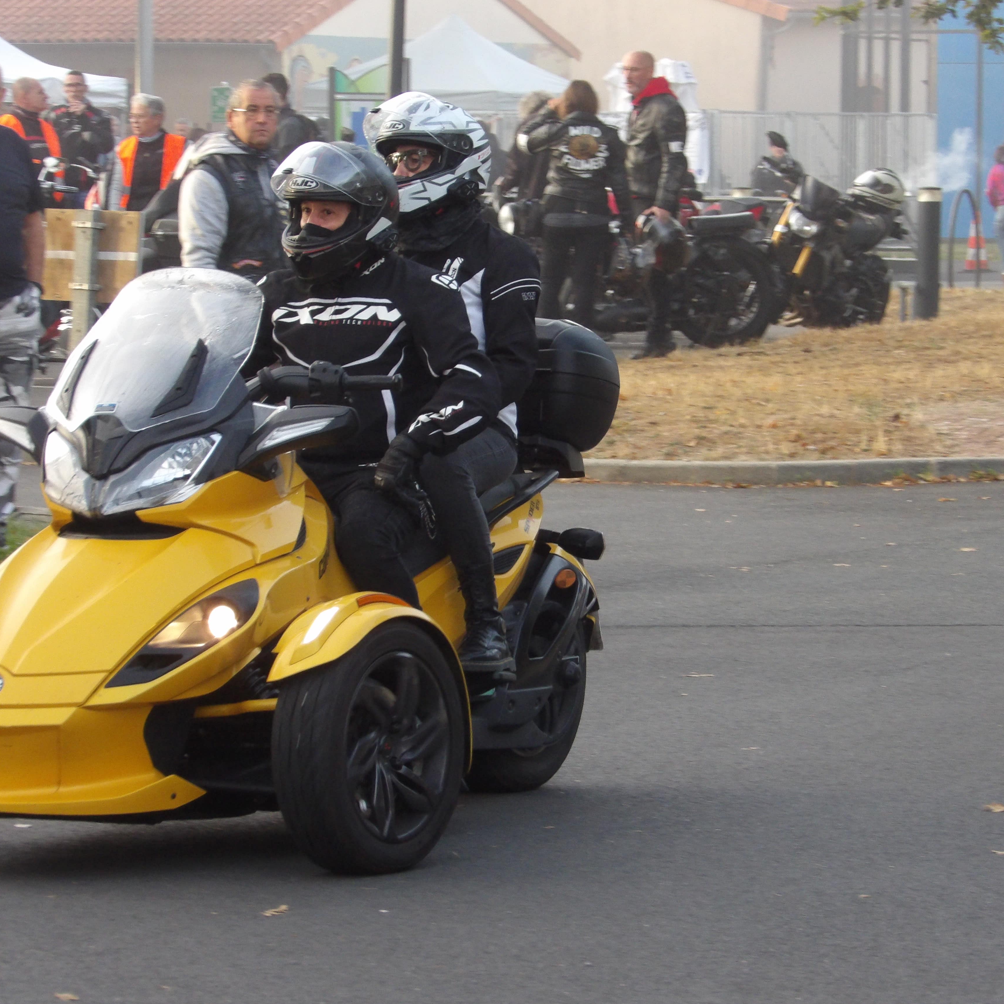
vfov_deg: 8.7
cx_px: 562
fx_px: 6563
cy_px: 503
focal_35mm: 200
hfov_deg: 8.7
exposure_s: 1/100
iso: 270
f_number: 4.4
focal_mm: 30.2
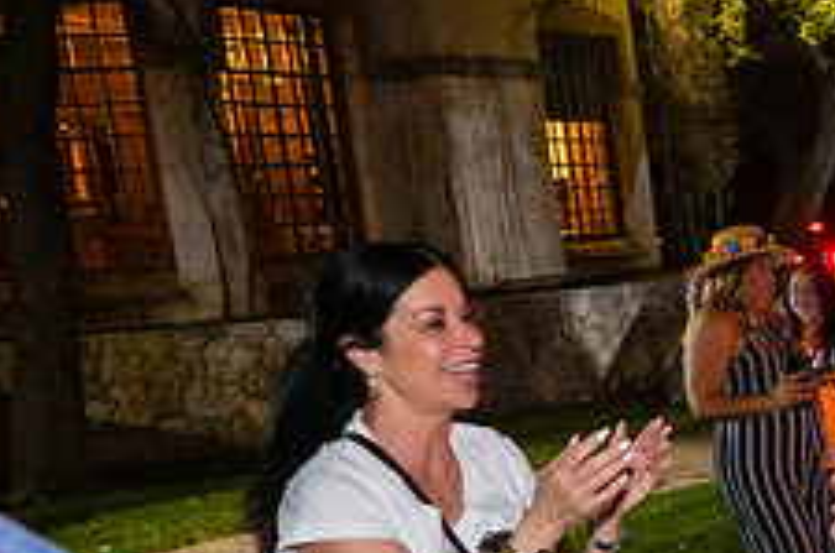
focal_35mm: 62
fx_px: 1435
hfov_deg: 27.8
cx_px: 1043
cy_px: 464
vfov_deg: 21.5
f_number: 3.5
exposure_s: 1/100
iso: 4000
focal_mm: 24
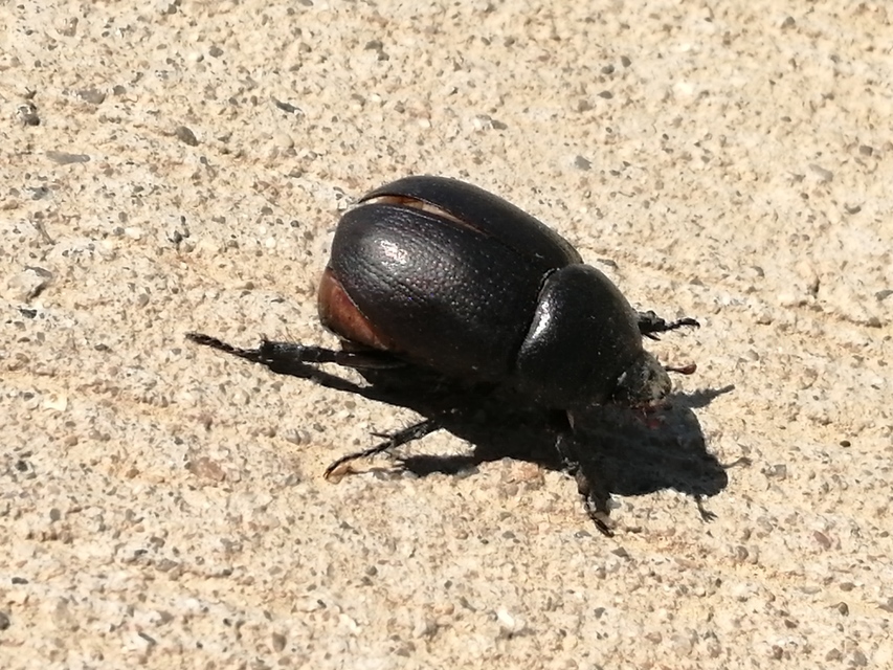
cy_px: 335
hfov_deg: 18.9
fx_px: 2683
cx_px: 446
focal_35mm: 104
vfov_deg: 14.2
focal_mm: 3.46
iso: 50
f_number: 1.8
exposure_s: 1/1580
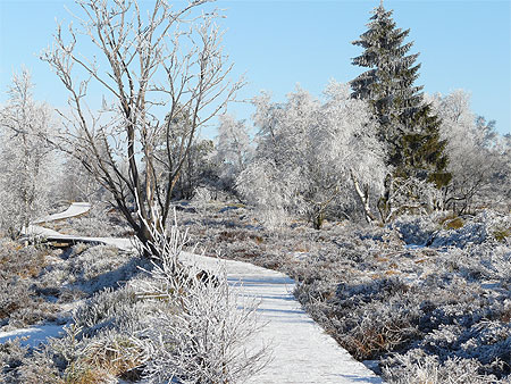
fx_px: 1817
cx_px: 256
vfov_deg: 12.1
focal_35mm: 123
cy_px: 192
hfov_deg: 16.0
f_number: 5.6
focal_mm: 20.2
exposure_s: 1/400
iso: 100
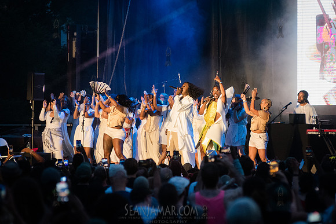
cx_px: 202
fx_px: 2561
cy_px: 118
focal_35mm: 274
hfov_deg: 7.5
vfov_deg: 5.0
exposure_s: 1/800
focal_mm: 200
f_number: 4
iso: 4000
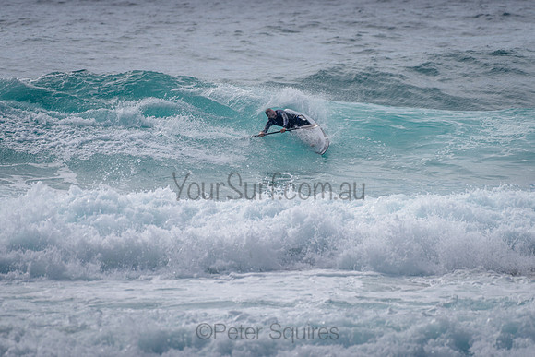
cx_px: 266
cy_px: 138
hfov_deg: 3.4
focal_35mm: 613
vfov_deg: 2.2
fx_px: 9114
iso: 90
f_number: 5.6
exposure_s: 1/2000
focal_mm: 500
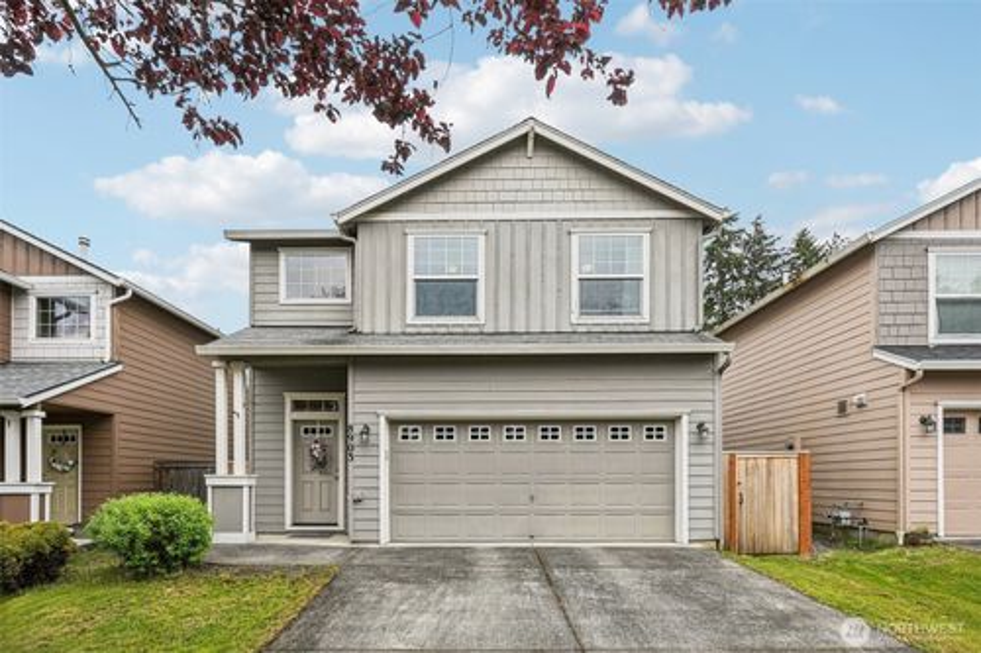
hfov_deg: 90.0
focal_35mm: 18
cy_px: 326
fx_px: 490
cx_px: 490
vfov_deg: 67.3
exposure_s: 1/320
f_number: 8
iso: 400
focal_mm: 18
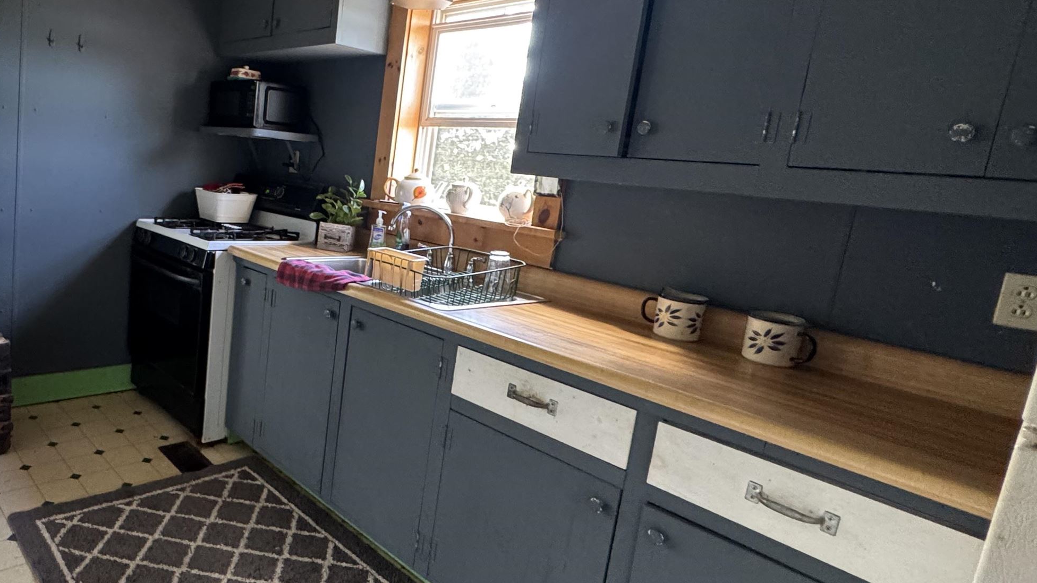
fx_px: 660
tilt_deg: -11.0
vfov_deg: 47.6
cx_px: 275
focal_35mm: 24
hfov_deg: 71.7
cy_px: 269
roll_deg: -5.2
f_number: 2.2
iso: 640
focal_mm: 2.22
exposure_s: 1/60
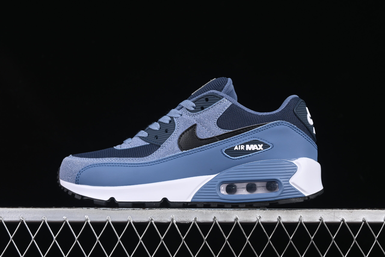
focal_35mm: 75
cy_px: 128
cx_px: 192
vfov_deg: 18.2
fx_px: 802
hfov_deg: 27.0
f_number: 7.1
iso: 160
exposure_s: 1/60
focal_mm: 50
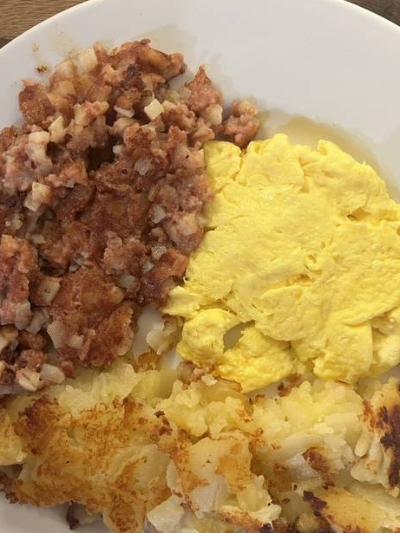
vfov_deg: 58.3
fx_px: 478
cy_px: 286
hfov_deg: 45.3
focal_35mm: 31
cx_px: 223
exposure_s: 1/60
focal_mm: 5.7
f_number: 1.5
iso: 250
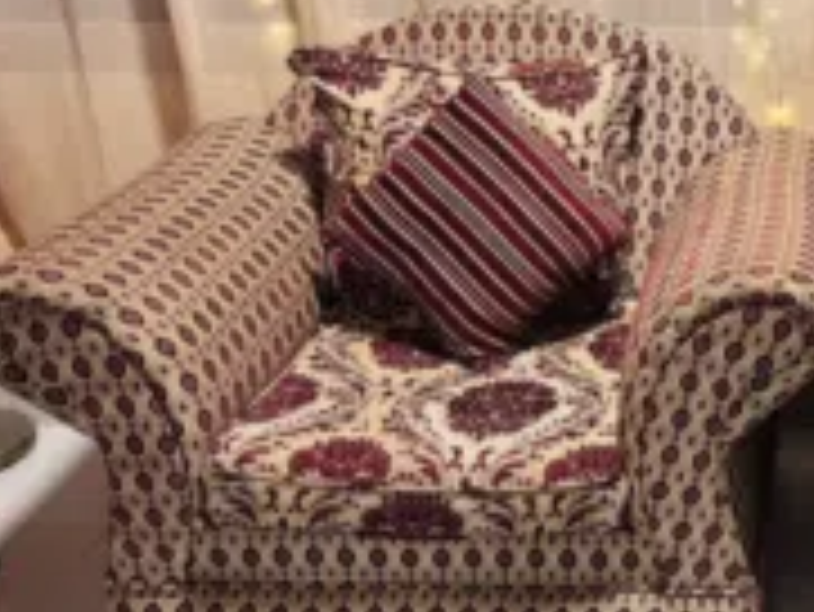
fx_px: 1247
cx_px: 818
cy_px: 297
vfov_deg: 27.6
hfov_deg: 33.1
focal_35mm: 53
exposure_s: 1/60
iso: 500
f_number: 1.78
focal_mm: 6.76
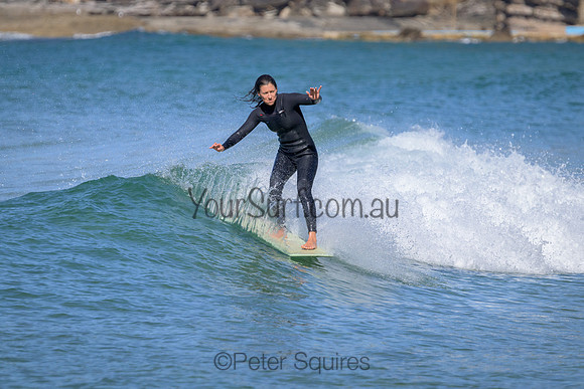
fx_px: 9897
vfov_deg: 2.3
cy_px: 194
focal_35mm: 610
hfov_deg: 3.4
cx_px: 292
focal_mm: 610
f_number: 11
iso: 800
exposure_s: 1/2000
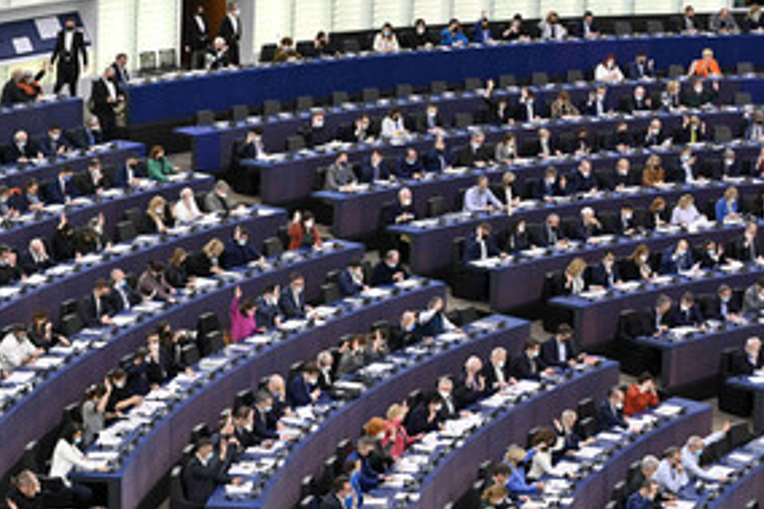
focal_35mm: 111
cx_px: 397
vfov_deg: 12.3
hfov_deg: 18.4
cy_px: 377
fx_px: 2354
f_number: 2.8
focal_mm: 70
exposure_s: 1/500
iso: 1250
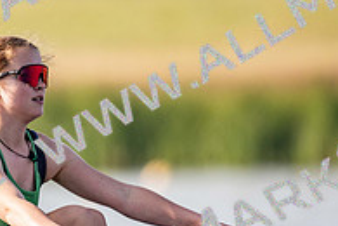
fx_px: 16758
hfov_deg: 1.2
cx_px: -92
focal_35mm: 1785
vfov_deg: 0.8
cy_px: 194
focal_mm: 600
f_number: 5
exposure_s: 1/2500
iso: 280
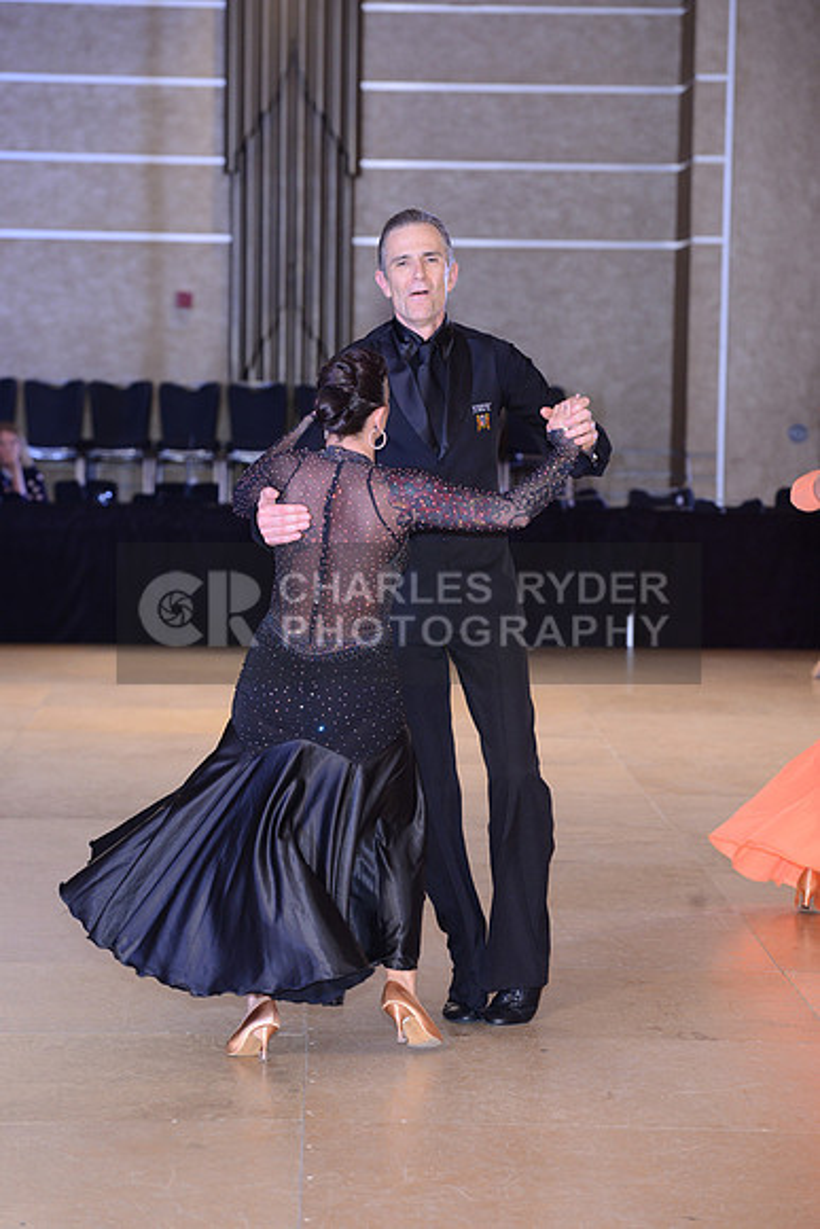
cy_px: 614
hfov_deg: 10.2
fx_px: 4609
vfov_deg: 15.2
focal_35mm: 135
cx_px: 410
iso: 1600
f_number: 5.6
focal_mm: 135
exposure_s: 1/250
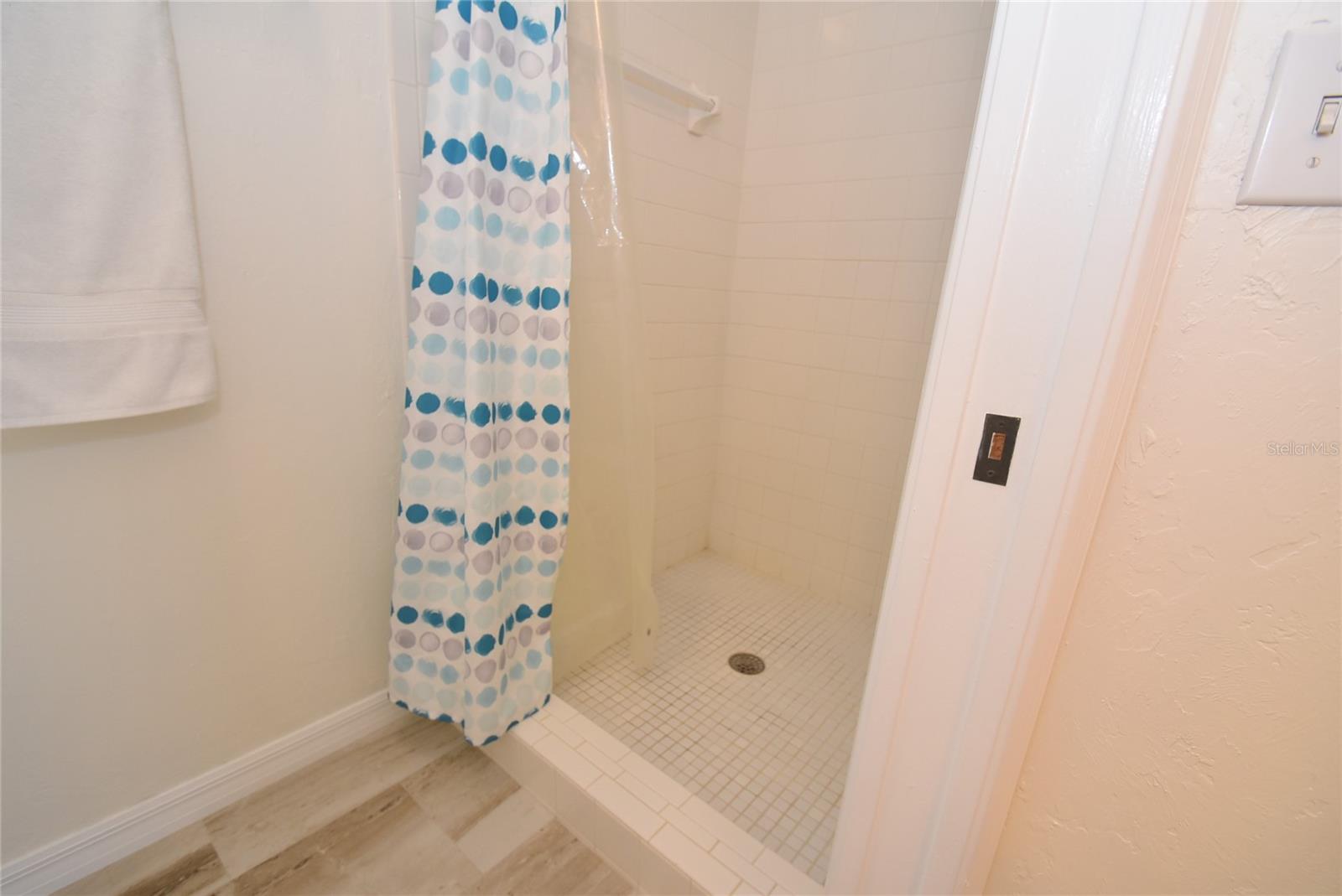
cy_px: 448
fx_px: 559
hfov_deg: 100.4
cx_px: 671
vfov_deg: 77.4
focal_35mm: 15
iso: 800
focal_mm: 10
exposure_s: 1/80
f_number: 4.5
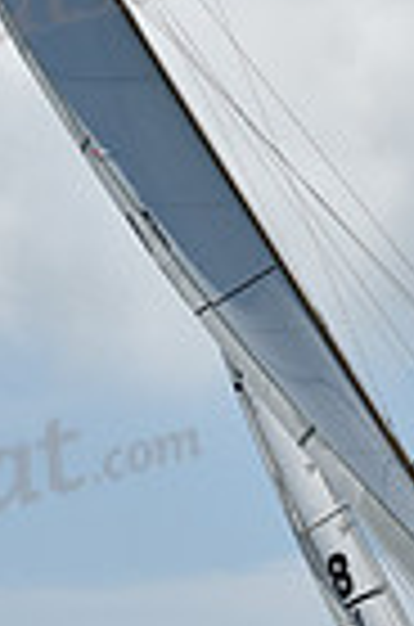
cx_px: 434
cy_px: 212
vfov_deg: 7.0
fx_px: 5079
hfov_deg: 4.7
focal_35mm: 293
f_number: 9
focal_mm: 70
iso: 250
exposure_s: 1/1250
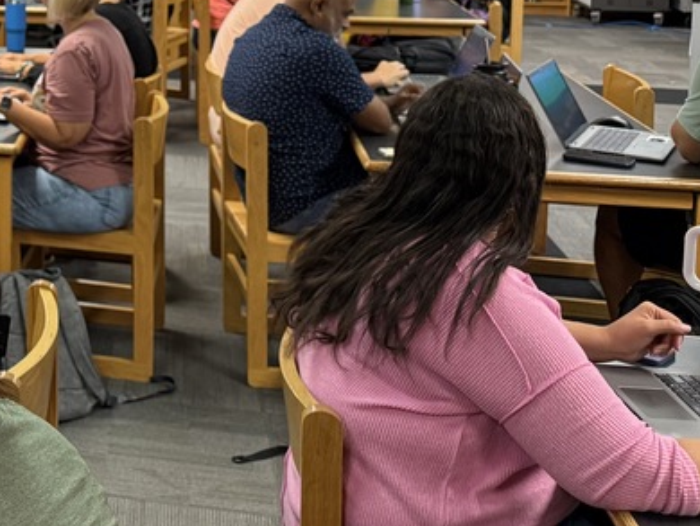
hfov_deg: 26.7
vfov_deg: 21.8
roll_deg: +0.3
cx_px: -172
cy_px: -83
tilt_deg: -3.2
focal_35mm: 63
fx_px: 1275
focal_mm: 6.76
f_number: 1.78
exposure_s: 1/60
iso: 250
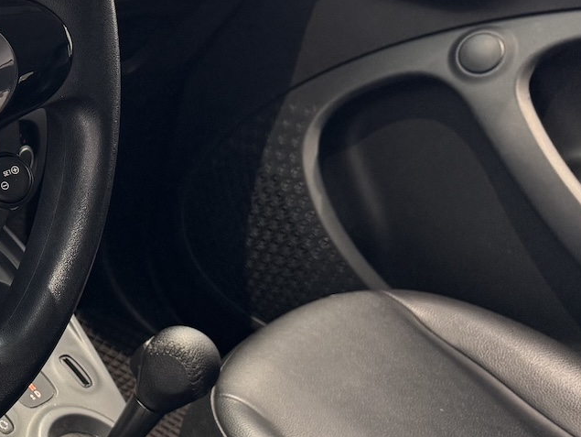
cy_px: 212
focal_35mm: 71
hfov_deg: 23.1
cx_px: -244
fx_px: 1192
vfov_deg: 20.7
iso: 200
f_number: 1.78
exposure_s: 1/100
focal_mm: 6.76
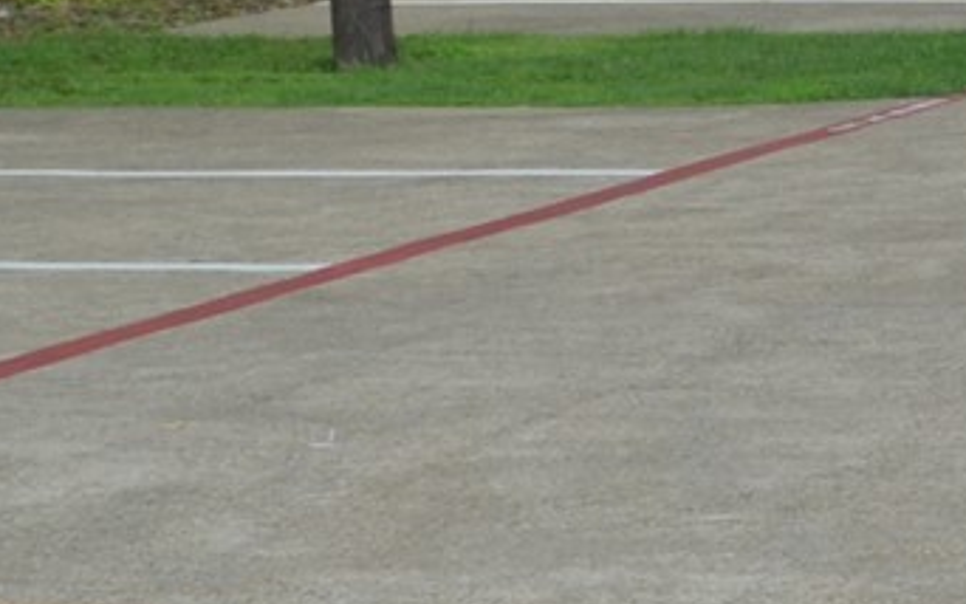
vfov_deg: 7.3
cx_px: 1600
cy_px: -413
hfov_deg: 11.3
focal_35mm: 175
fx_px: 4609
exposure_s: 1/125
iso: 280
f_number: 5.6
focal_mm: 18
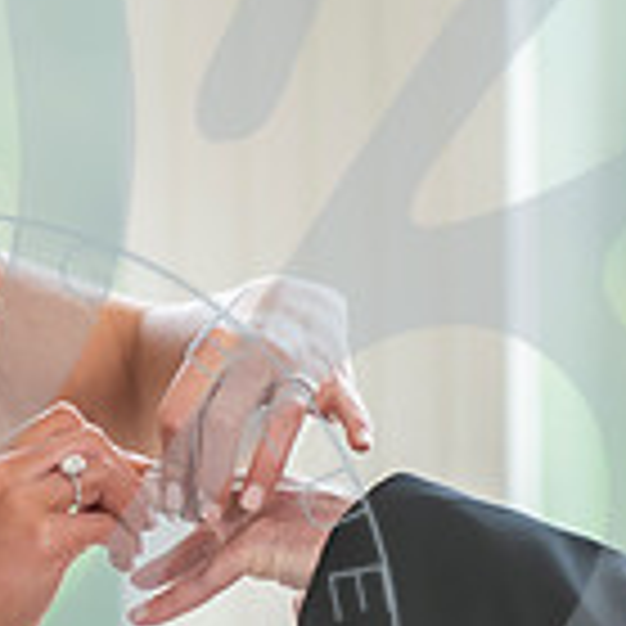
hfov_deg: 2.5
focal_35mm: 709
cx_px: 162
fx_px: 14506
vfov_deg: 2.5
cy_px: 295
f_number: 2.8
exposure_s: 1/250
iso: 250
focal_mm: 200
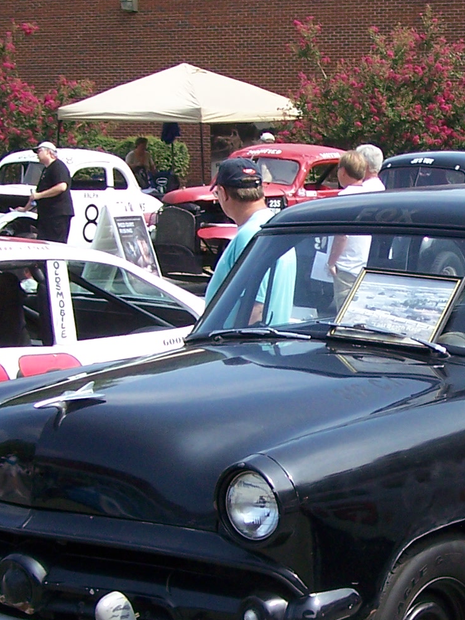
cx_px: 419
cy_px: 379
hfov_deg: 13.6
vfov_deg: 18.2
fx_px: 1934
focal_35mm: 108
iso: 80
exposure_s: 1/800
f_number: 2.8
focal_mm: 6.3
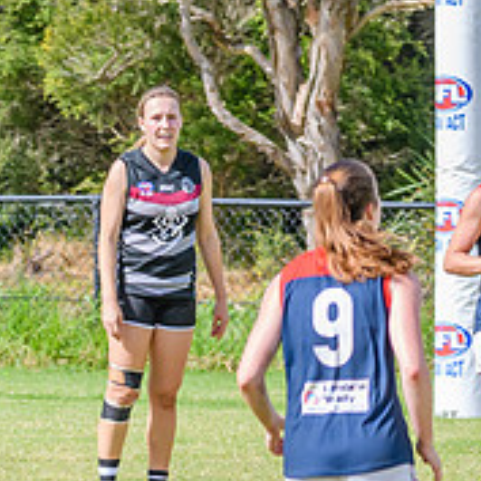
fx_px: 16129
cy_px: 208
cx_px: 703
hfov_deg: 1.7
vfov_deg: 1.7
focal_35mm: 1026
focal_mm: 200
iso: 800
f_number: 9
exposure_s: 1/1600
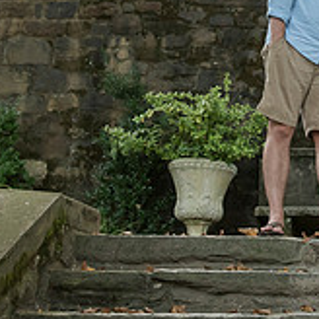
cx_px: 388
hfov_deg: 15.1
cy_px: -26
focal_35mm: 111
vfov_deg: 15.3
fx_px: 1157
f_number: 4
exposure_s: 1/200
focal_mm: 36
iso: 1600
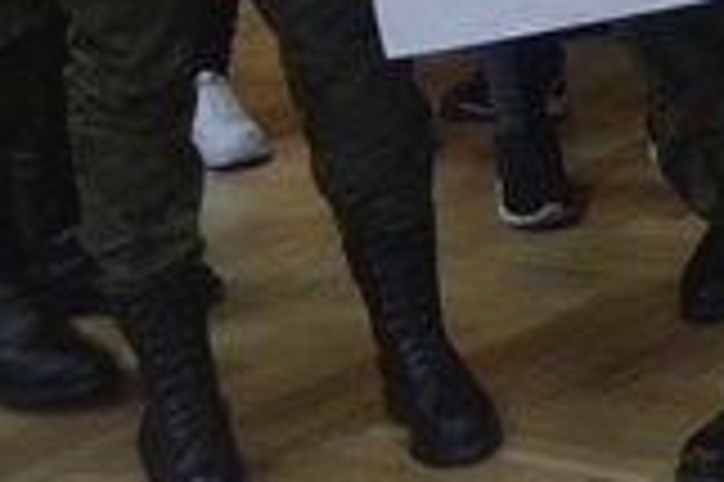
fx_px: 3656
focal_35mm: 182
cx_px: 1093
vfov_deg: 7.3
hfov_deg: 10.9
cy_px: -457
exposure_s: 1/60
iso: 1800
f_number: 4.5
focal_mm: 30
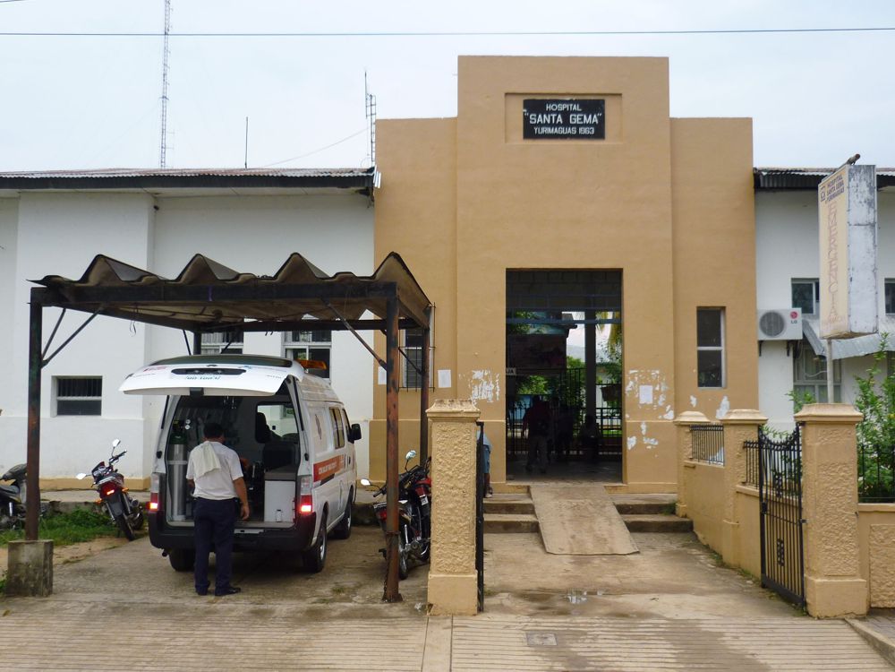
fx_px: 957
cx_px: 448
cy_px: 336
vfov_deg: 38.7
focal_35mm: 37
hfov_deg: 50.1
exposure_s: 1/125
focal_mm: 5.5
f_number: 2.8
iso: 100
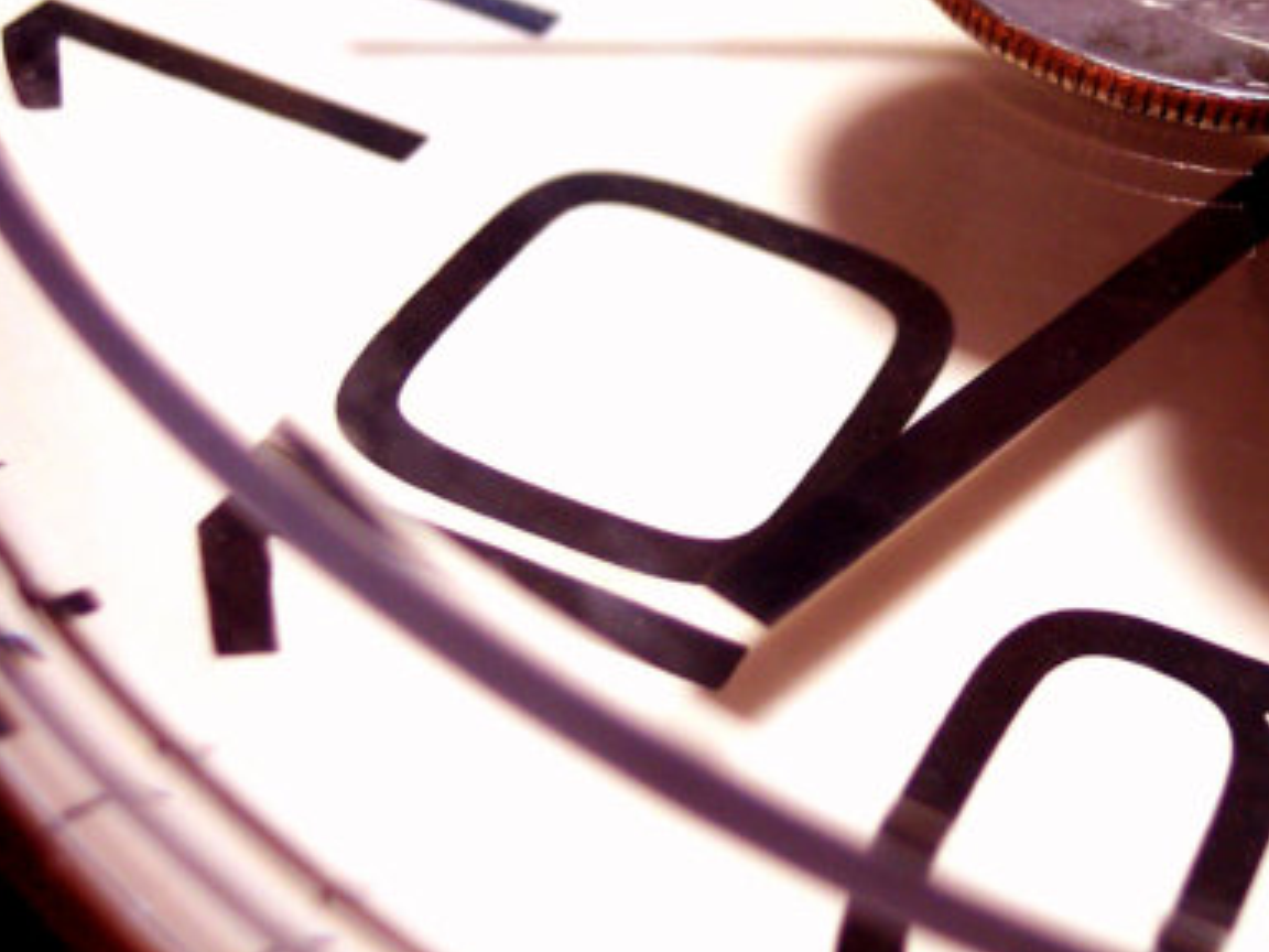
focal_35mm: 76
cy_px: 121
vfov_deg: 19.1
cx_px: 1031
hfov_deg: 25.2
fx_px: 2786
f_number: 2.8
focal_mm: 8
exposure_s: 1/45
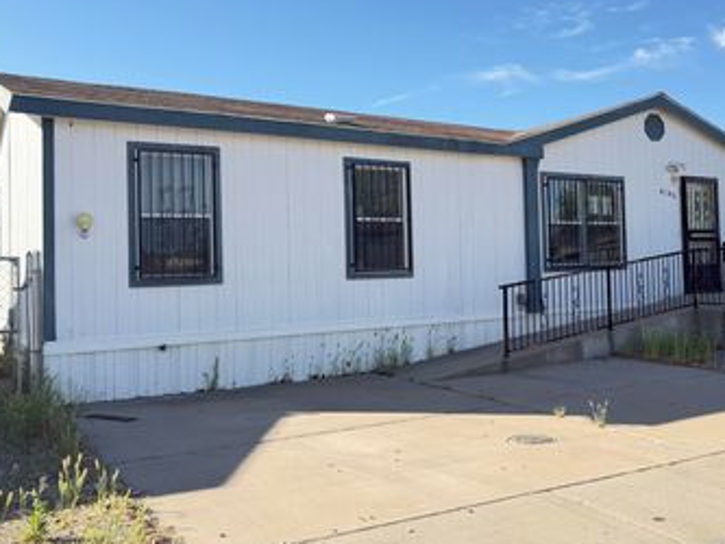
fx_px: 754
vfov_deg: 39.6
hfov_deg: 49.9
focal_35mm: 36
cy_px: 236
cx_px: 516
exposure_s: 1/1337
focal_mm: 6.76
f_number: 1.78
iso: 100
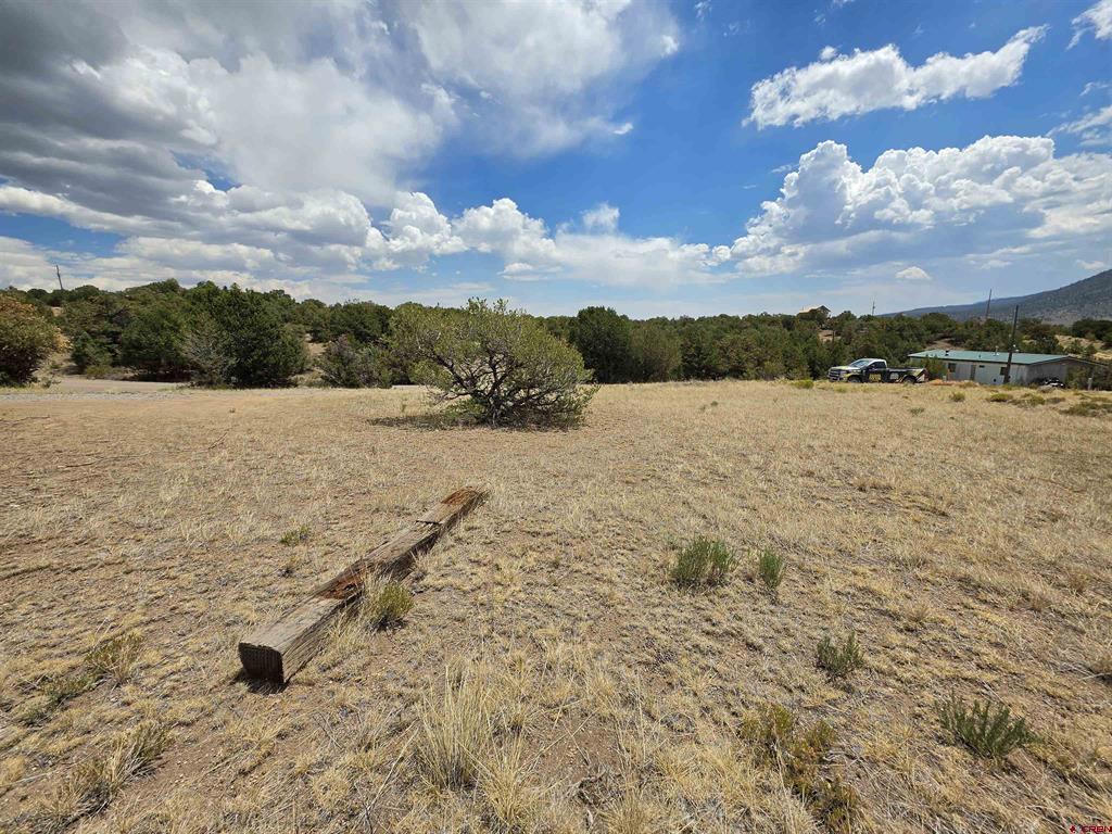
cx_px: 556
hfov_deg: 106.2
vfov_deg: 89.9
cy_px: 417
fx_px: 418
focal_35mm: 13
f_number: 1.9
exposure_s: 1/2737
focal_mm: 2.2
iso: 32
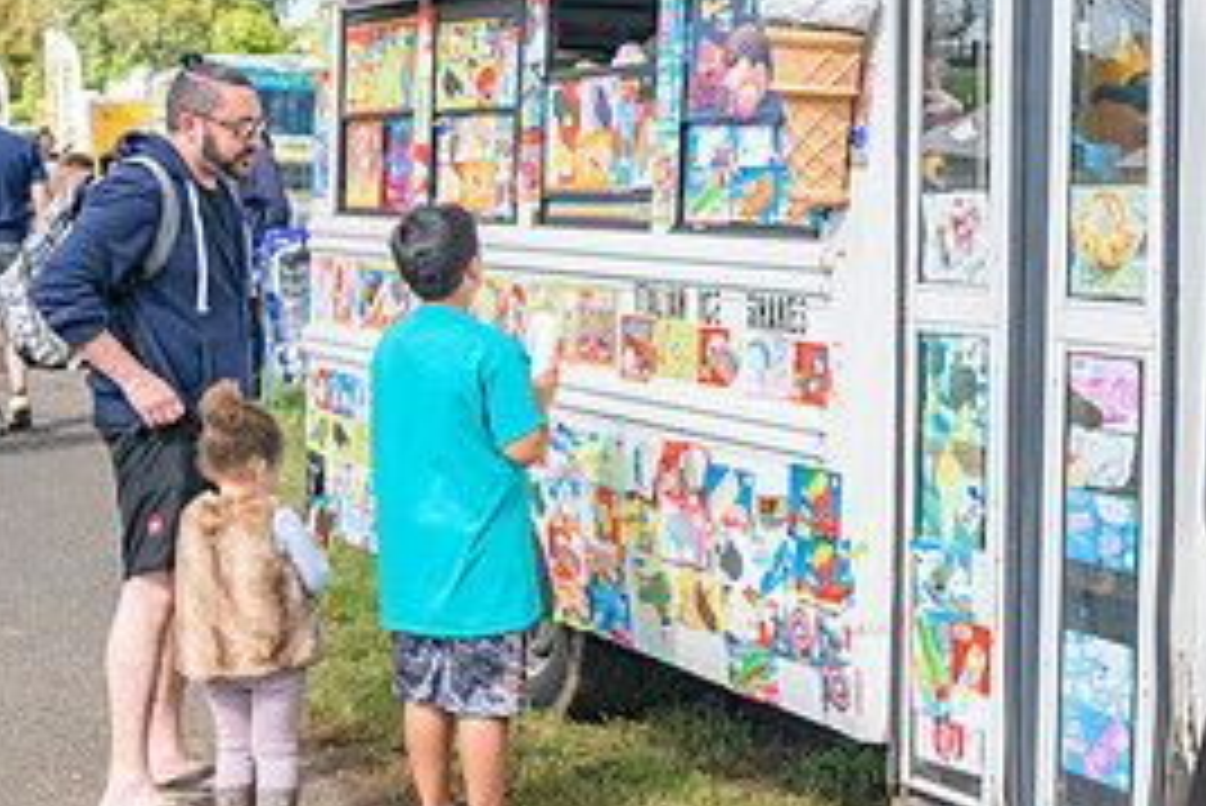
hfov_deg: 29.6
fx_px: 2246
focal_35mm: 67
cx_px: 896
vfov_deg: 20.3
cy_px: 277
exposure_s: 1/100
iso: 64
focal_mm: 31
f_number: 4
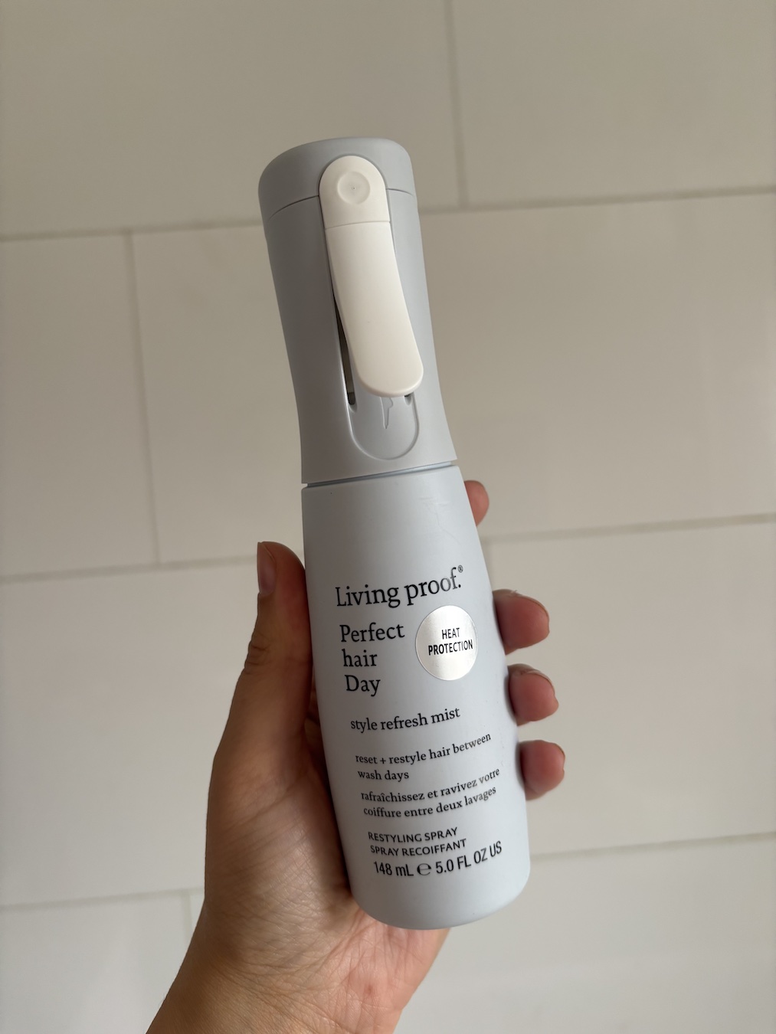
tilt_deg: -2.4
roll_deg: +3.8
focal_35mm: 26
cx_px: 388
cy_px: 517
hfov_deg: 53.1
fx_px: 777
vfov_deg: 67.3
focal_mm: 5.96
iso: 100
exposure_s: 1/121
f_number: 1.6
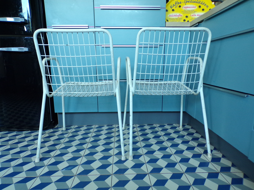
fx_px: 176
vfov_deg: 56.8
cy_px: 95
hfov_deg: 71.6
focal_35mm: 24
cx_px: 127
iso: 200
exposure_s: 1/20
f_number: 3
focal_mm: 4.3
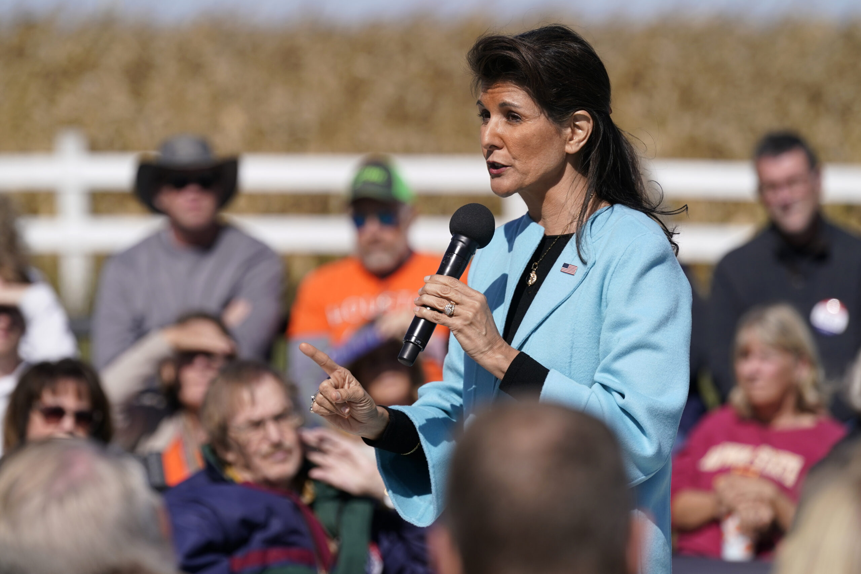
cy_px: 287
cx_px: 430
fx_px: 6697
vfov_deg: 4.9
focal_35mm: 280
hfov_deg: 7.4
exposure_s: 1/3200
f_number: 5.6
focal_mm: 280
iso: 400
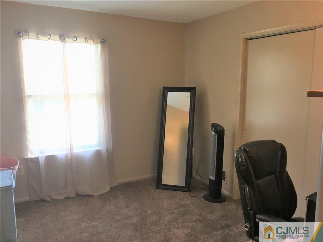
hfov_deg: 61.7
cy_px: 121
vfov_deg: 48.2
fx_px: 271
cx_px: 162
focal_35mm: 29
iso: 80
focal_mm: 4.15
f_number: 2.2
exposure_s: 1/30
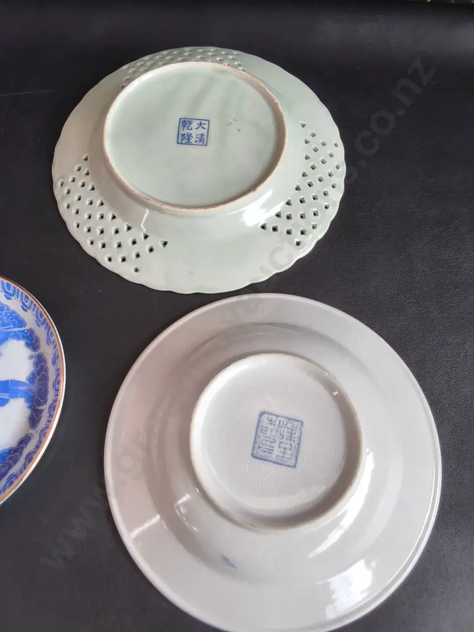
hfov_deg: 51.4
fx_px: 493
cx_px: 237
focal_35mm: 27
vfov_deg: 65.3
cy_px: 316
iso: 32
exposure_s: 1/119
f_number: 2
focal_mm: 2.87
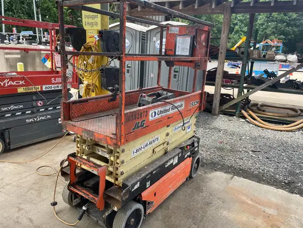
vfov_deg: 53.1
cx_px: 152
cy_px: 114
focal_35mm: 26
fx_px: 228
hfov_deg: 67.3
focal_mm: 4.2
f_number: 1.6
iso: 32
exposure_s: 1/572
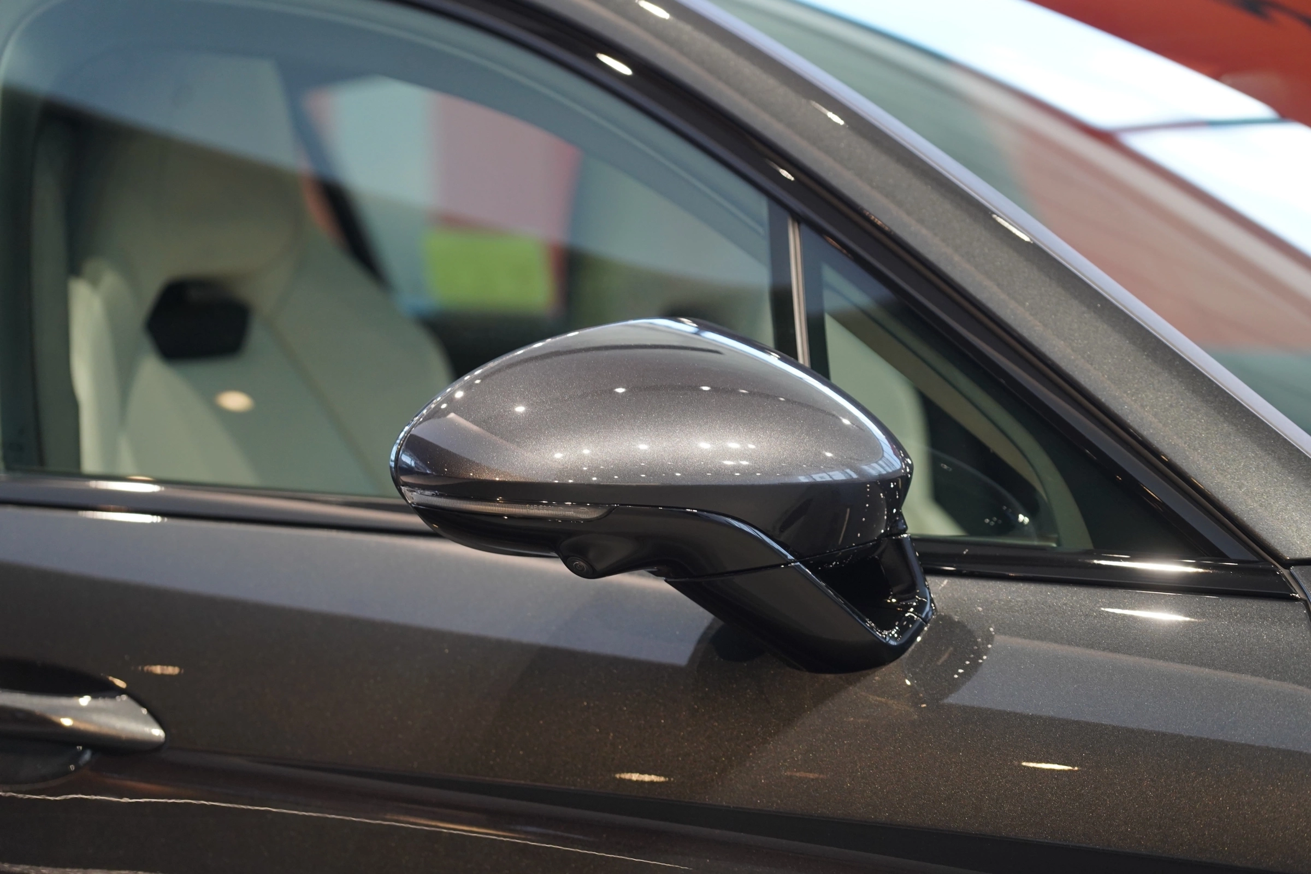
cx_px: 656
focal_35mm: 153
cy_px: 437
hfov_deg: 13.4
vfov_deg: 9.0
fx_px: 5571
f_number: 4
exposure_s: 1/200
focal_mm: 153
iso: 1600
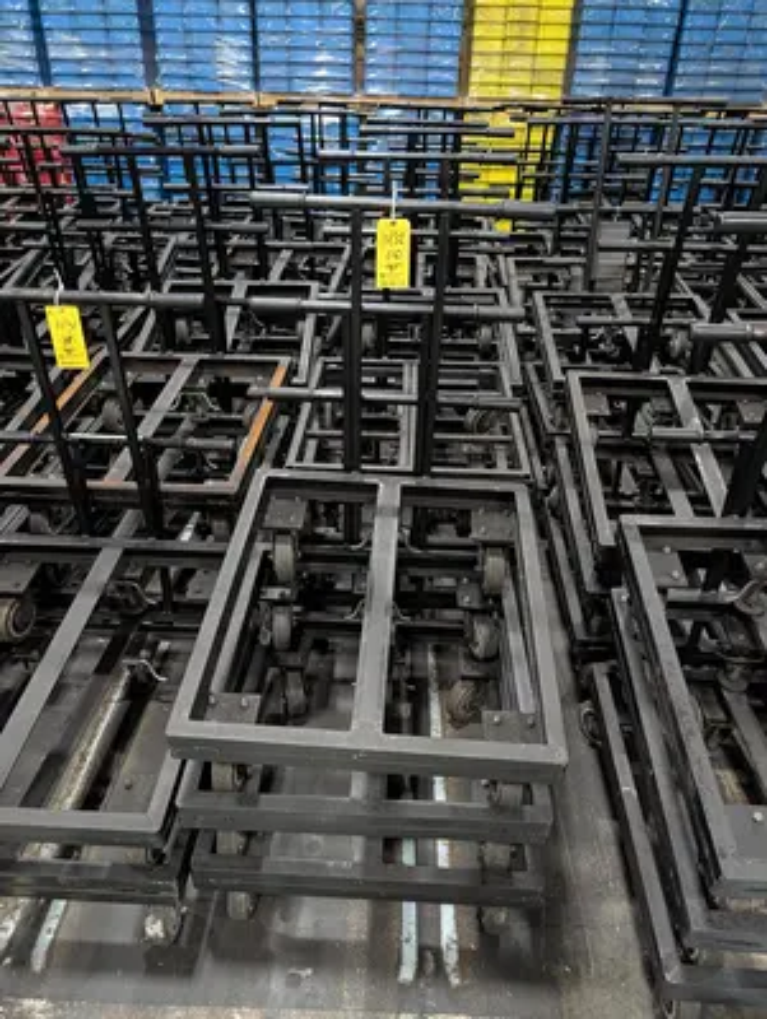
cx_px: 384
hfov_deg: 56.9
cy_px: 510
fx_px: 708
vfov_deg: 71.5
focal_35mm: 24
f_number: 1.68
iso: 1289
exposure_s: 1/105
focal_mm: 6.9
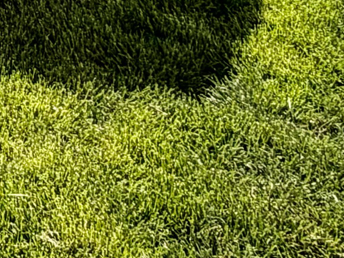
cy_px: -493
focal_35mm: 106
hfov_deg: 12.0
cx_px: -618
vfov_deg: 10.4
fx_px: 1054
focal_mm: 2.22
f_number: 2.2
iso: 20
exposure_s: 1/770
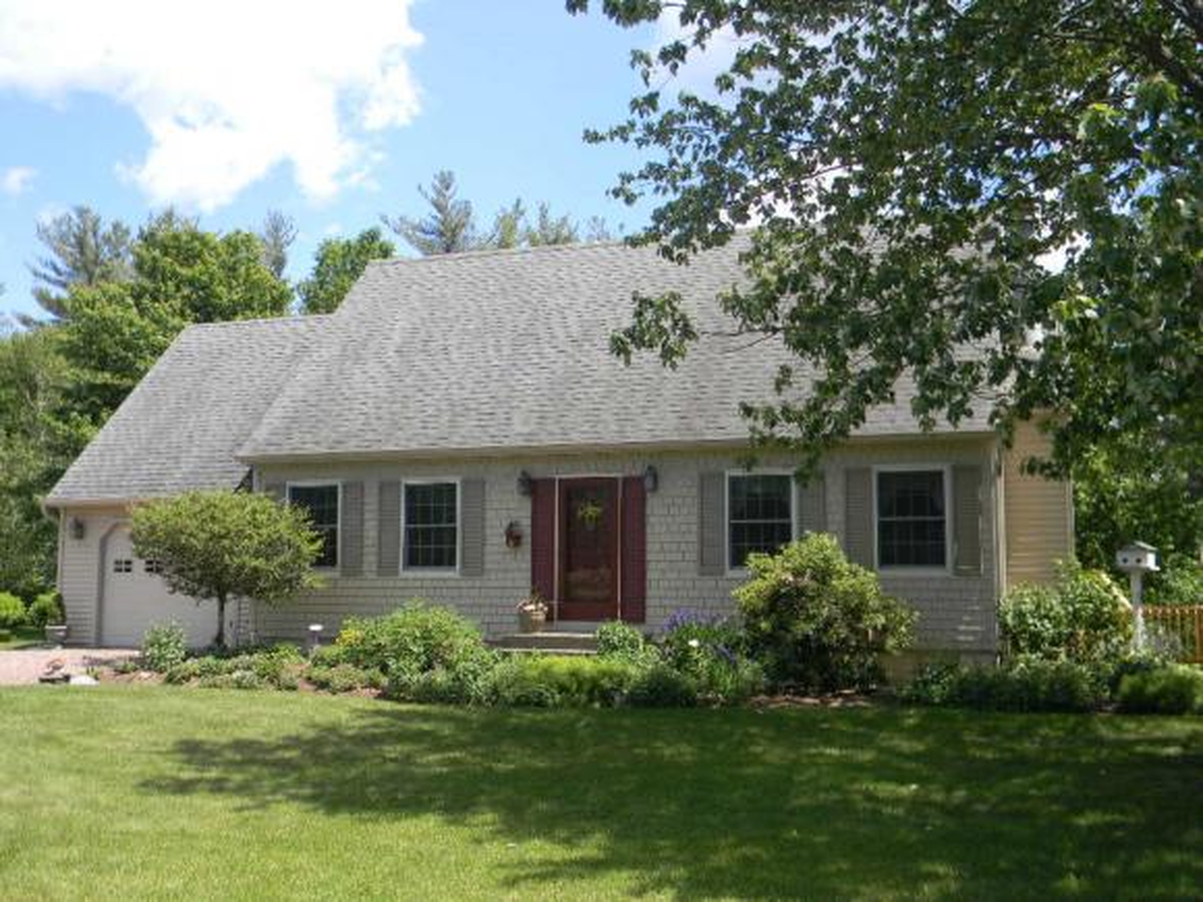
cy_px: 451
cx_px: 602
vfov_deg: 39.7
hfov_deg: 51.4
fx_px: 1251
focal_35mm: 36
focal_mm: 6.4
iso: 80
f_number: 3.7
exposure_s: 1/356
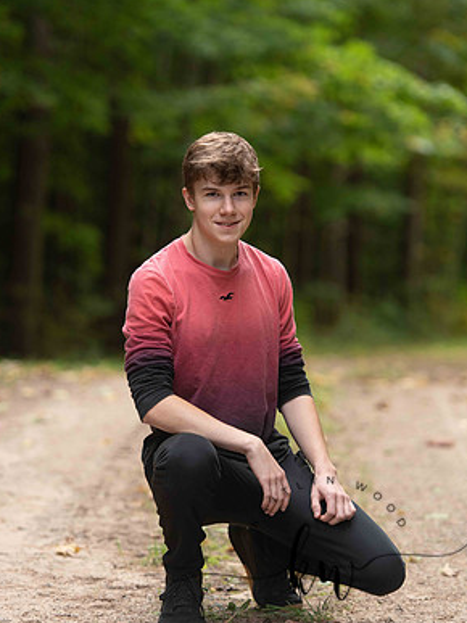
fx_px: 2718
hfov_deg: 9.8
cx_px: 230
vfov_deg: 13.1
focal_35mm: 151
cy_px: 304
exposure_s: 1/320
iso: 500
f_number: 2.8
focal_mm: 135
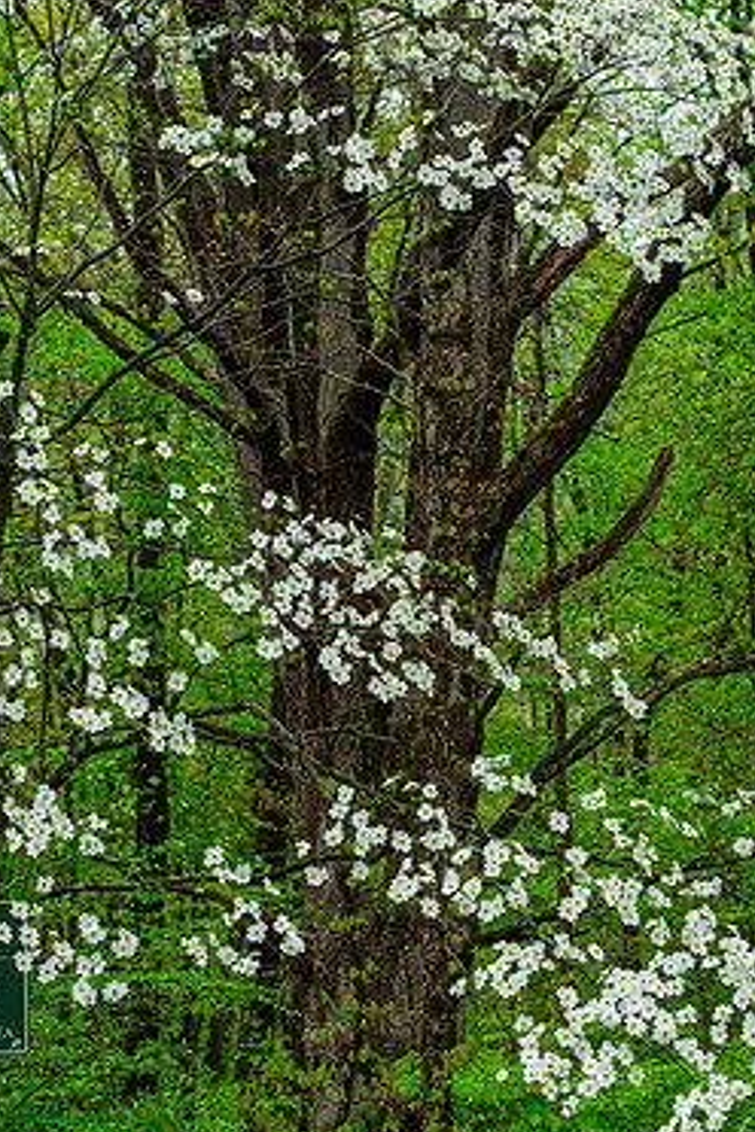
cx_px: 435
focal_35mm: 133
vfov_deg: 15.4
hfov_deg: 10.3
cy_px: 508
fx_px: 4184
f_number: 8
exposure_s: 1/20
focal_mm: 110
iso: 100
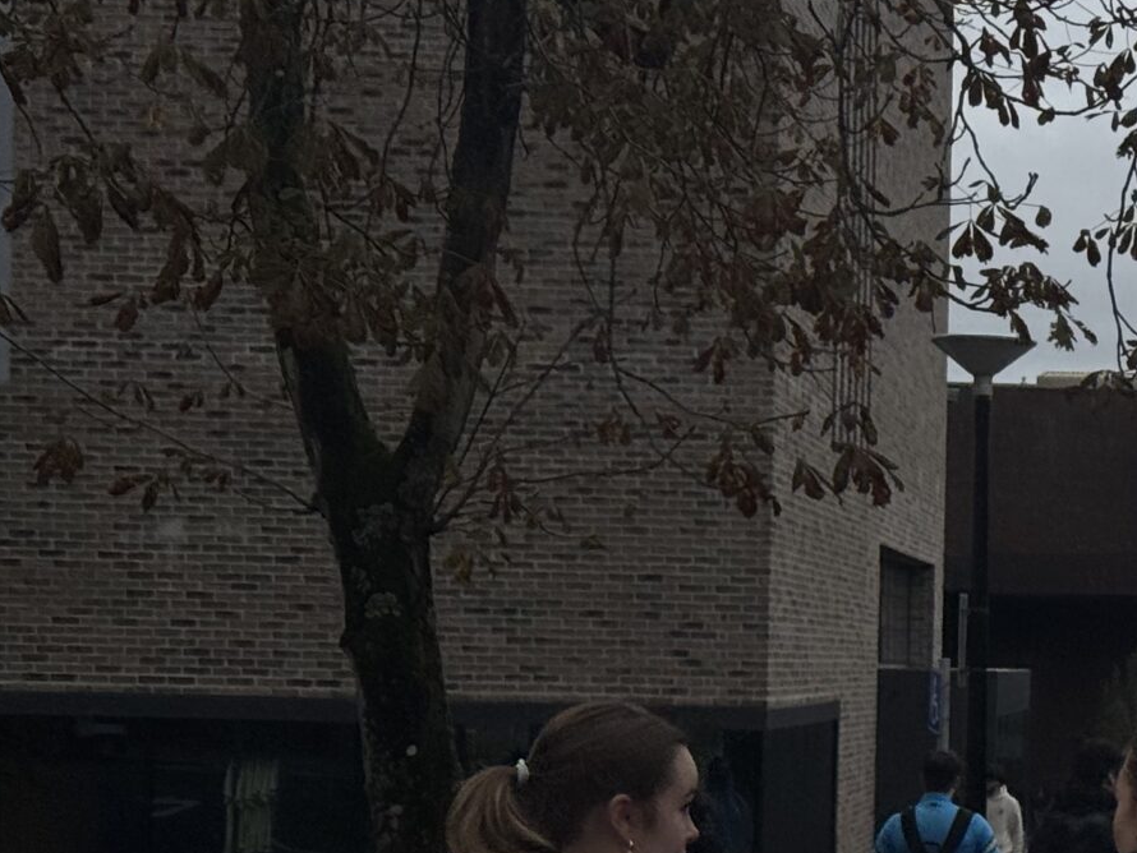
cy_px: 658
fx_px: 4534
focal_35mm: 138
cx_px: 1366
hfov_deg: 13.9
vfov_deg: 10.7
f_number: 1.78
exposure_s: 1/10526
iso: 80
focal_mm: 6.76
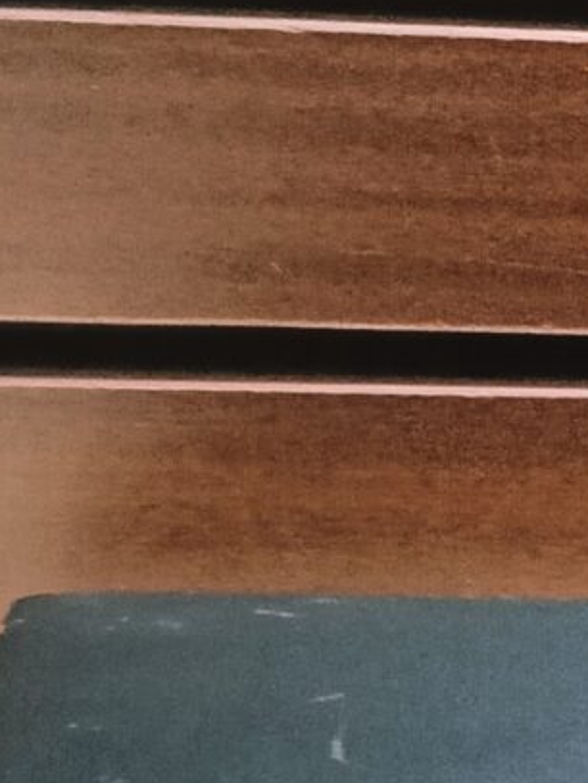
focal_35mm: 170
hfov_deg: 8.1
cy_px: 373
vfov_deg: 11.6
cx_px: 1389
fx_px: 3844
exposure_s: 1/33.3
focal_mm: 3.98
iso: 800
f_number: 1.8
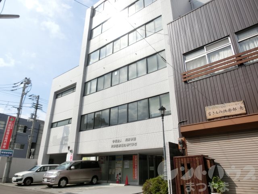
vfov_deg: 56.8
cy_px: 97
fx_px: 179
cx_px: 129
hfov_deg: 71.6
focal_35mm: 24
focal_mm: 4.24
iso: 80
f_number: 7.9
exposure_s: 1/200
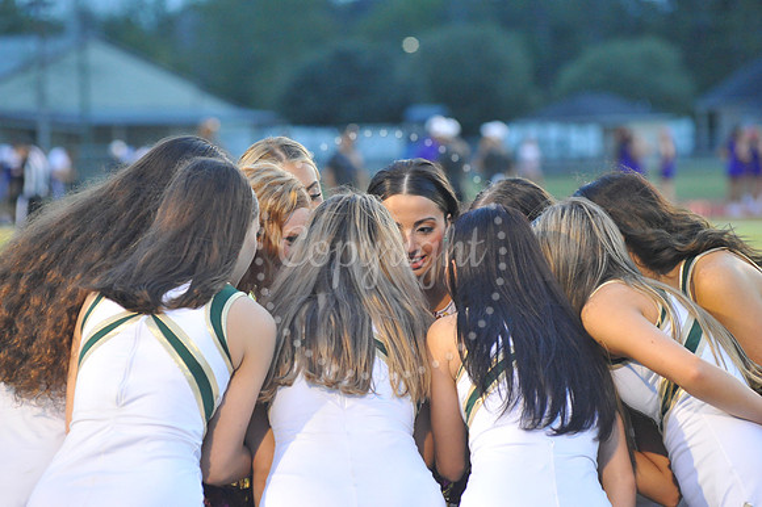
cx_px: 381
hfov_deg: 12.1
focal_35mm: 170
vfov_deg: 8.1
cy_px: 254
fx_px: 3596
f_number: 5.6
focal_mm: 170
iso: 4000
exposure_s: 1/200
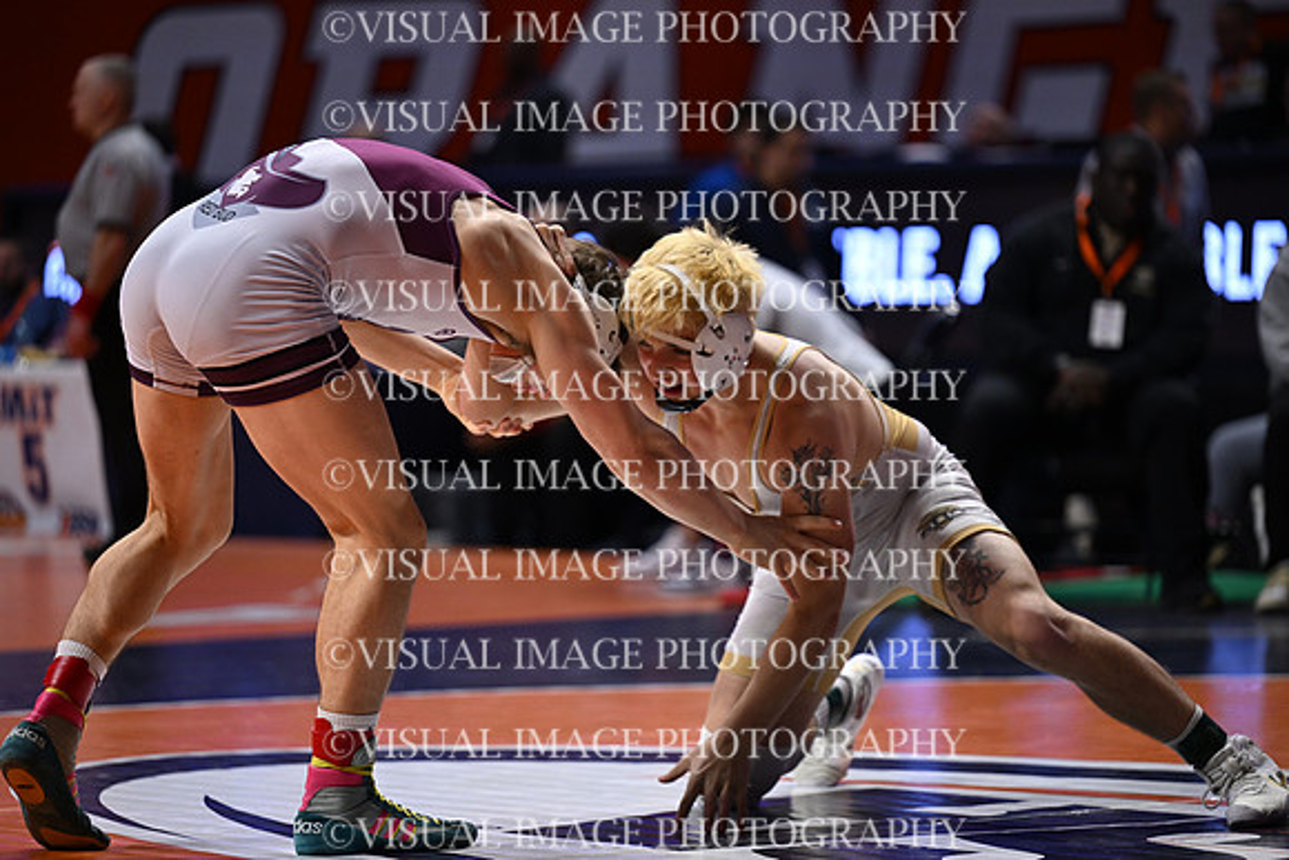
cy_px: 430
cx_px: 644
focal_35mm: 160
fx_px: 5730
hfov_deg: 12.8
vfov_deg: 8.6
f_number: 2.8
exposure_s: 1/1000
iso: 1600
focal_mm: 160
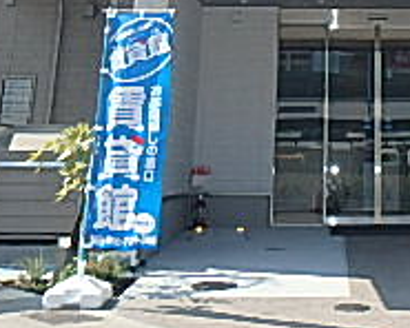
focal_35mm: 71
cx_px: 357
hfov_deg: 26.0
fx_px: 862
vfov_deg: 18.8
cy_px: -177
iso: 125
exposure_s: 1/800
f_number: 3.5
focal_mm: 3.7
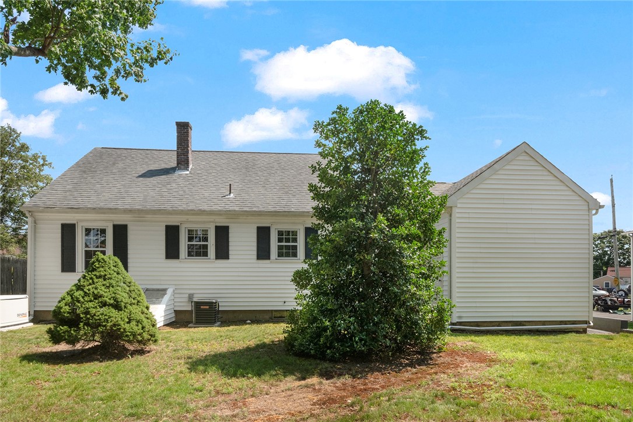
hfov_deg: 81.2
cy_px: 211
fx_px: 369
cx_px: 316
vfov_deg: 59.5
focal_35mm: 21
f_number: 14
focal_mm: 14
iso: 400
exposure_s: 1/320
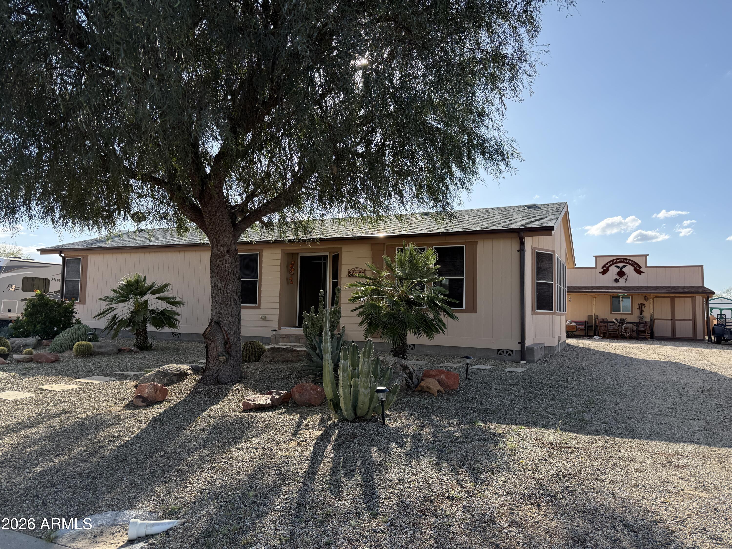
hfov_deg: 71.6
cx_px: 366
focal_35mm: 24
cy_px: 274
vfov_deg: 56.8
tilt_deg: +4.4
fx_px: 508
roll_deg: -0.7
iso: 100
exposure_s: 1/2703
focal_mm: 6.76
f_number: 1.78
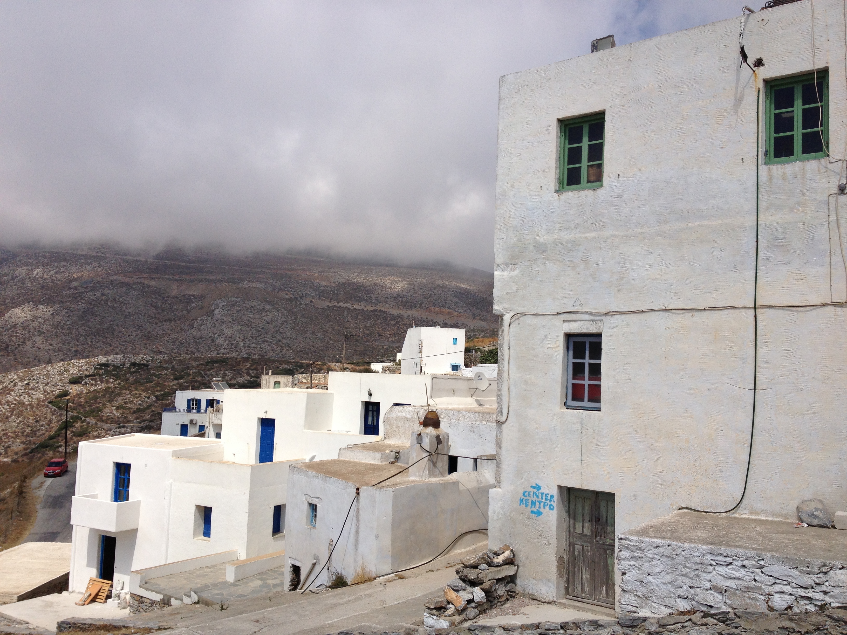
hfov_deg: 52.6
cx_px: 424
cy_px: 318
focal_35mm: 35
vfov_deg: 40.7
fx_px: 856
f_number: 2.4
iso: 50
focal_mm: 4.28
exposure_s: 1/4255
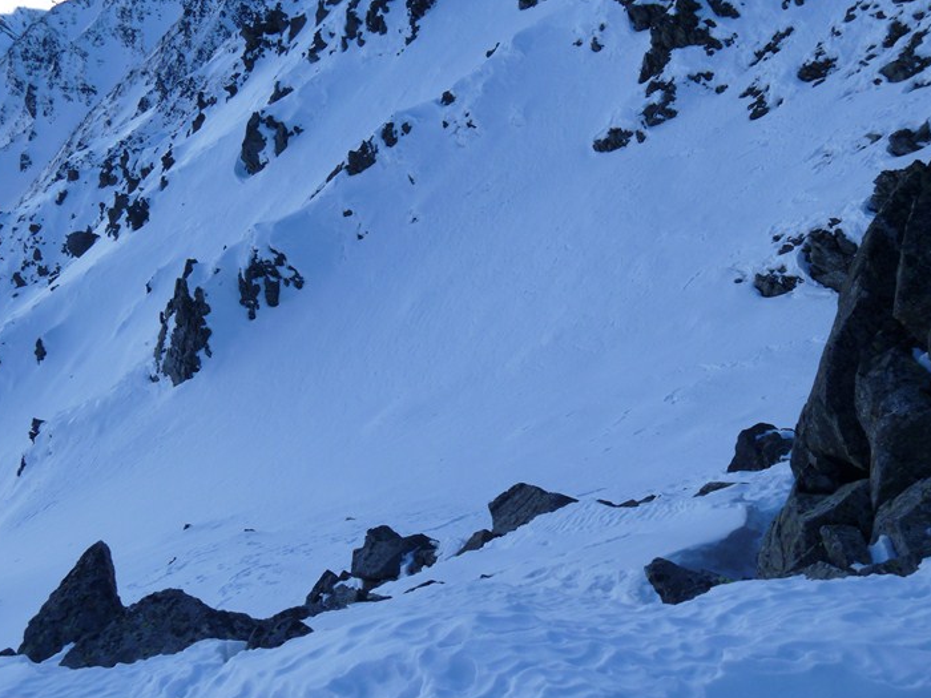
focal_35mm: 40
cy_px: 346
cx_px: 451
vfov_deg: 36.0
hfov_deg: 46.8
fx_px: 1076
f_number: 5.6
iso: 80
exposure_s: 1/200
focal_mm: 6.3
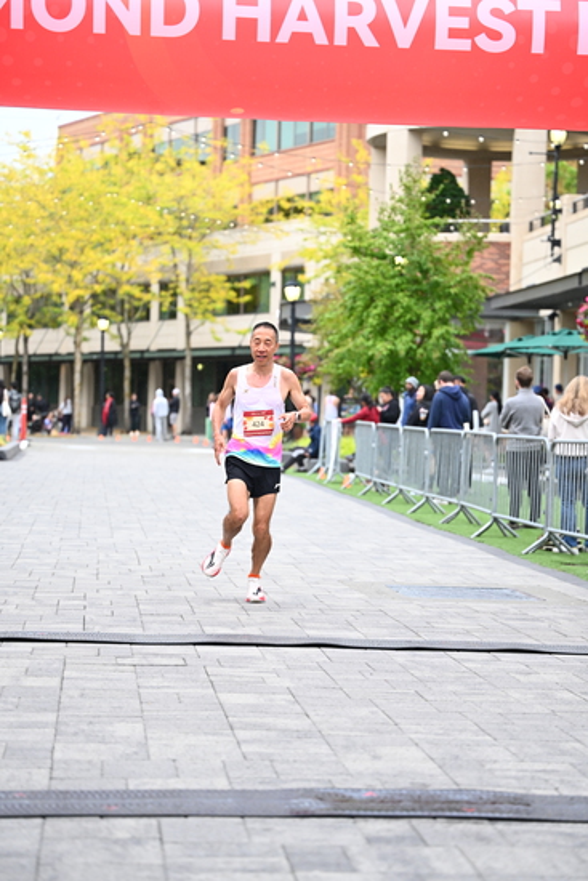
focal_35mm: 82
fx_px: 2008
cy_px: 440
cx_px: 294
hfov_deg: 16.7
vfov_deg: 24.8
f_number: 2.8
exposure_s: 1/1600
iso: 1250
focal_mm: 82
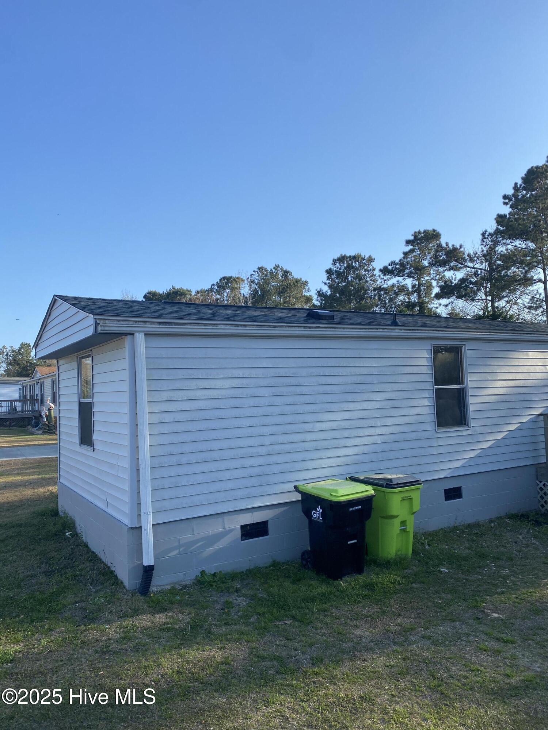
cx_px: 274
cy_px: 365
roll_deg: +1.7
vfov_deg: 67.3
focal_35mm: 26
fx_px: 549
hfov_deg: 53.1
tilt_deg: +3.3
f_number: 1.8
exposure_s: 1/1754
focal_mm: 4.25
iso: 32
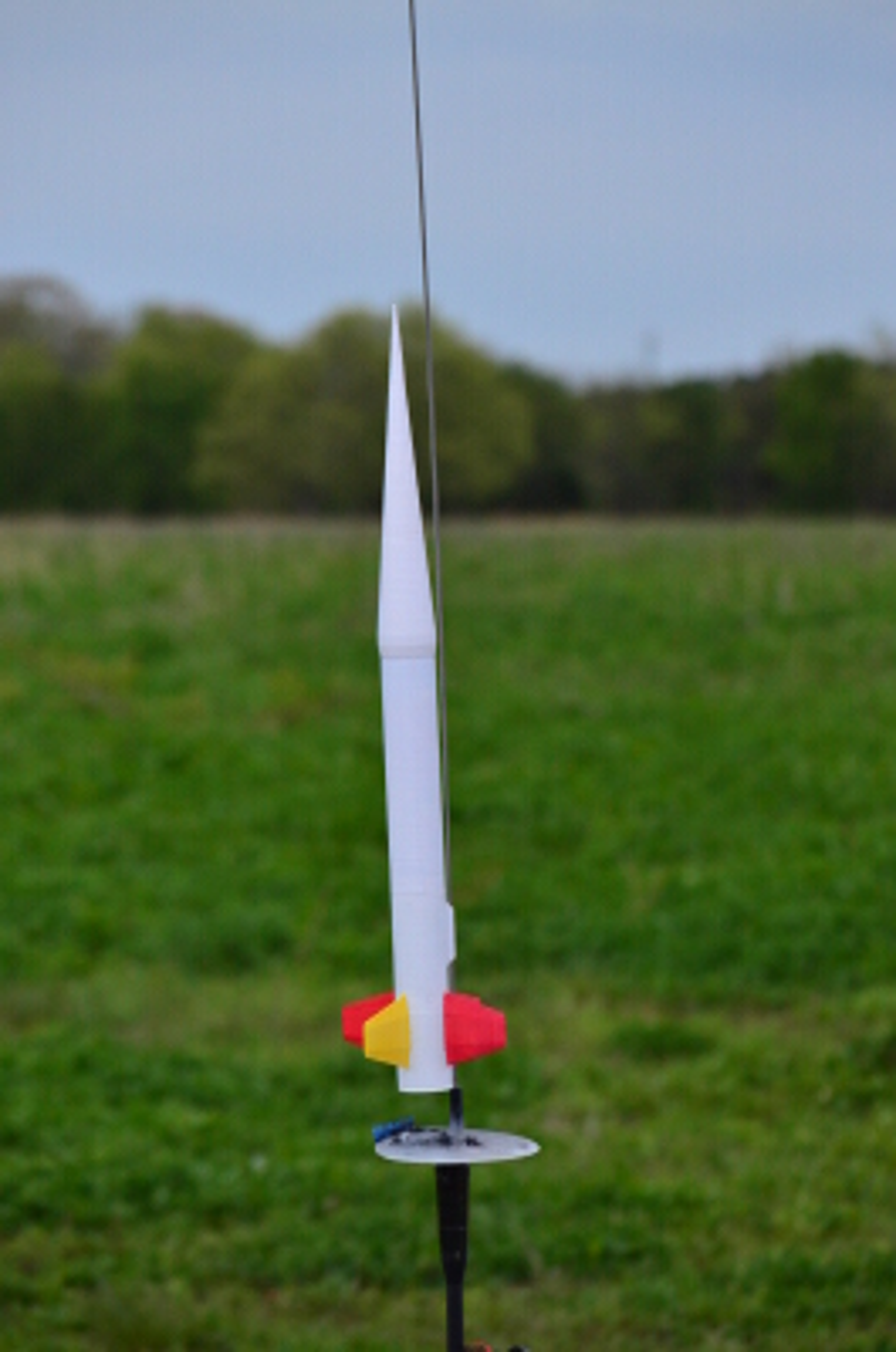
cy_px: 676
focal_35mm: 174
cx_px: 448
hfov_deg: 7.9
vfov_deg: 11.8
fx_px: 6524
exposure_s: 1/4000
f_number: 7.1
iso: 1600
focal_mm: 116
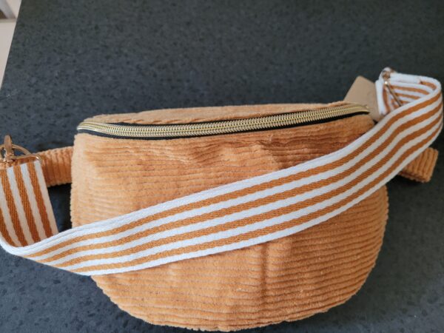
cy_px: 166
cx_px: 222
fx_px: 333
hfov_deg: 67.3
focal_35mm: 26
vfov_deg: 53.1
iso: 200
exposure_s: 1/50
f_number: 1.8
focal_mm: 5.4
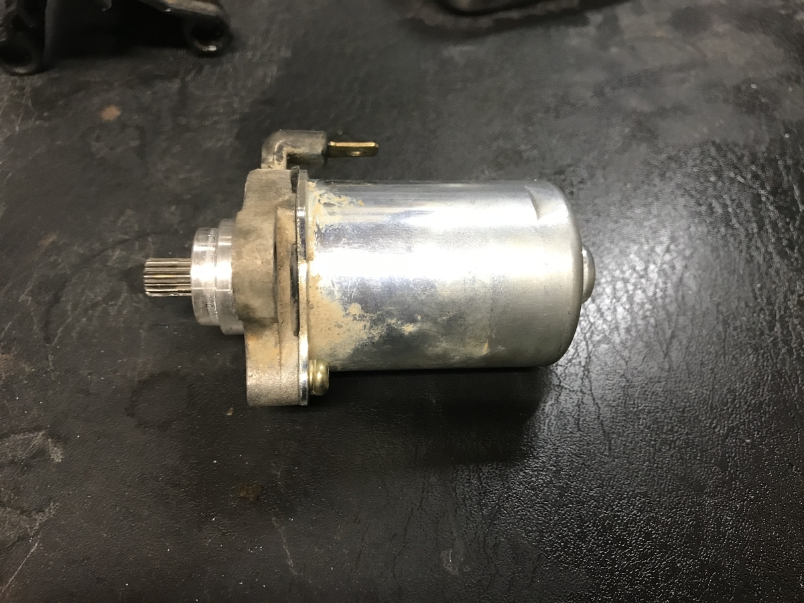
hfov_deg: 63.4
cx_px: 402
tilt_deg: -51.5
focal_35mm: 28
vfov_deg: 49.7
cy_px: 302
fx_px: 650
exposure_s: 1/15
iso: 64
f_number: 1.8
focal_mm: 3.99
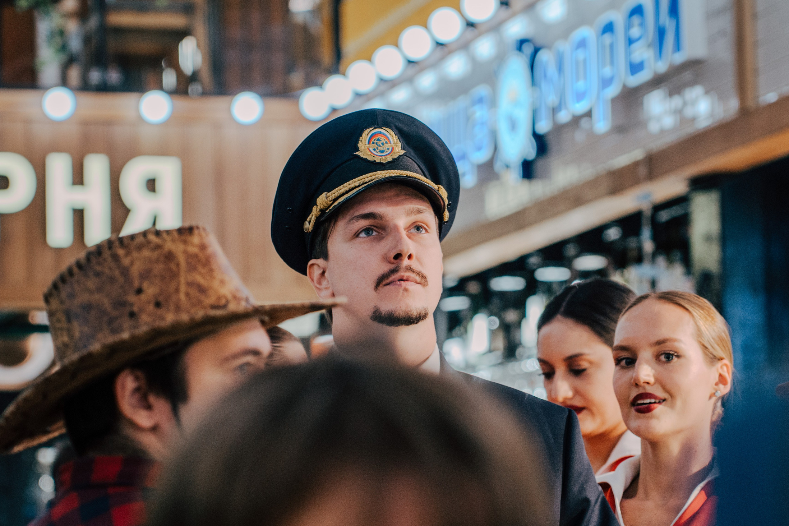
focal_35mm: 131
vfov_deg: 10.5
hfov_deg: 15.6
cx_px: 446
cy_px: 319
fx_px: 2871
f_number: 2.8
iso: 1000
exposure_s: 1/200
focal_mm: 75
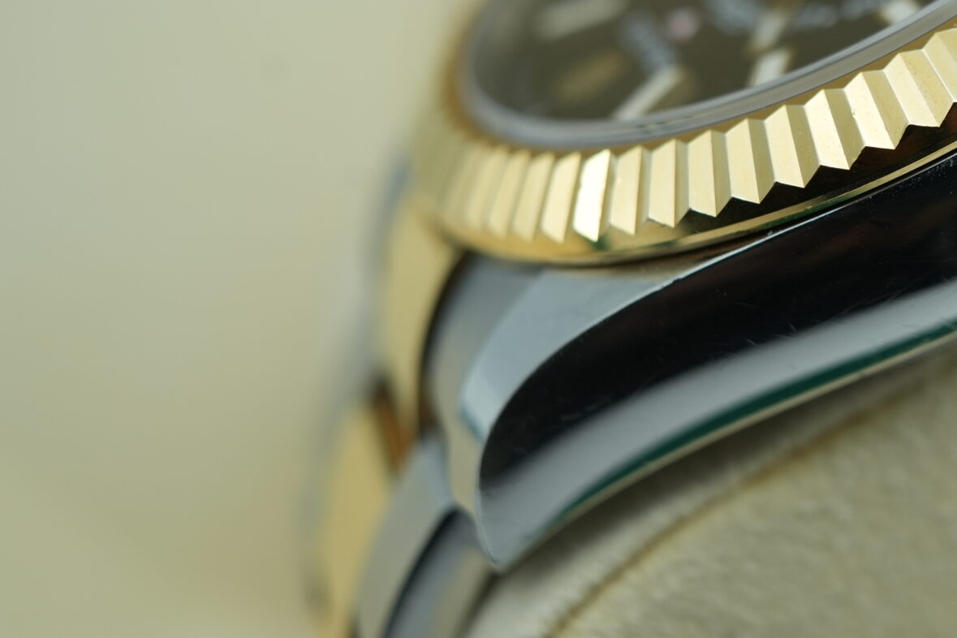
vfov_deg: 17.9
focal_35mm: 76
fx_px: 2020
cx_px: 948
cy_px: 181
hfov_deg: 25.4
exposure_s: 1/250
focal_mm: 35
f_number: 5
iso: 400
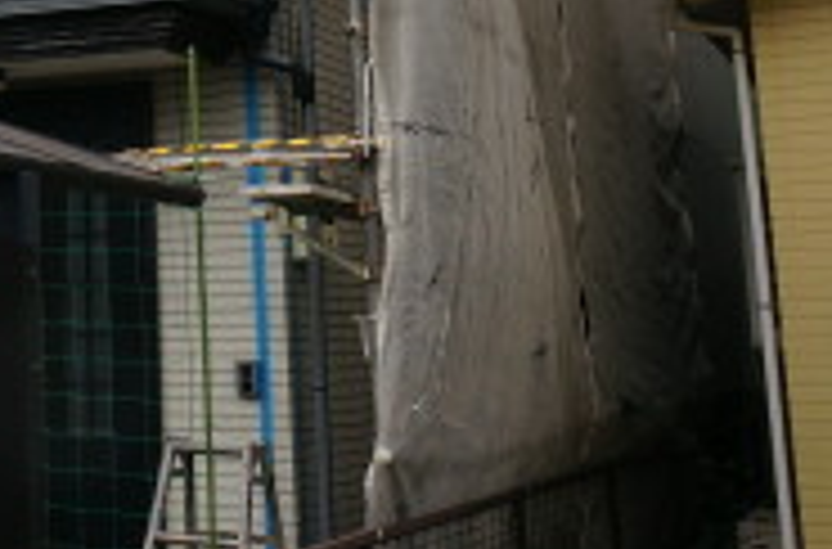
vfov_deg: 16.7
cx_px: -148
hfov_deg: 23.9
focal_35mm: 78
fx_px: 1797
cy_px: -81
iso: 100
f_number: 13
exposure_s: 1/100
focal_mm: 16
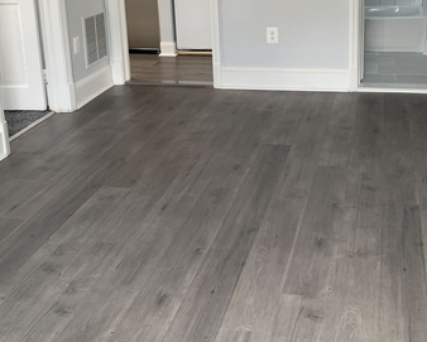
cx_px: 271
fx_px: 632
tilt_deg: -15.0
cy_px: 68
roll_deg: +1.0
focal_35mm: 50
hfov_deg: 37.1
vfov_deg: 29.6
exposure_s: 1/96
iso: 100
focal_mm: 4.25
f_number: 1.8
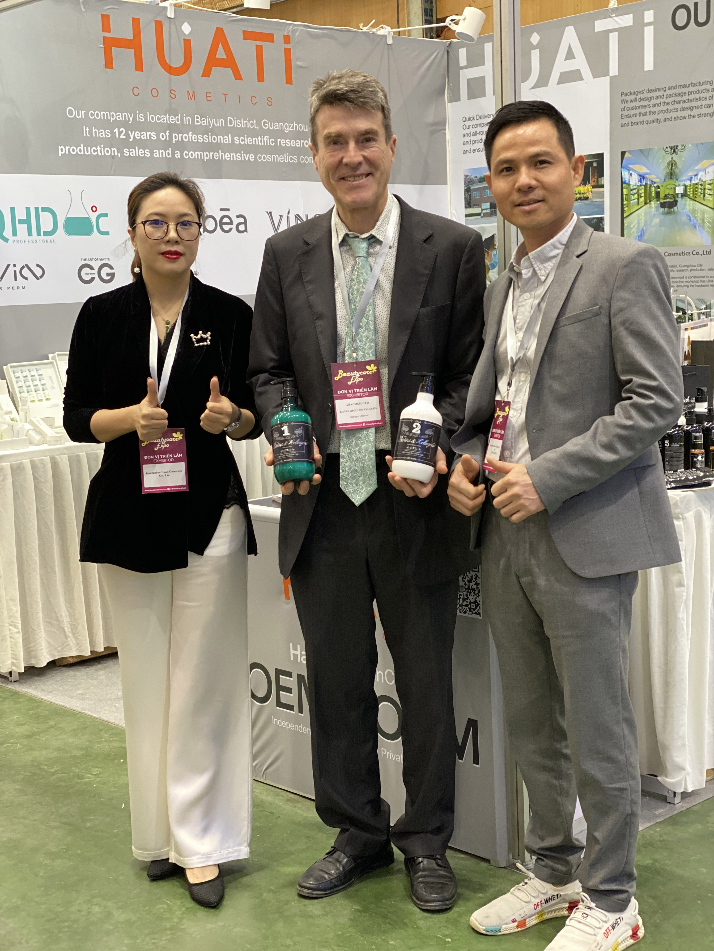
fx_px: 1430
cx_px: 357
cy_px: 476
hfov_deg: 28.0
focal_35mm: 52
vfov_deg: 36.8
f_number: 2
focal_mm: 6
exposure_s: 1/33
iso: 160
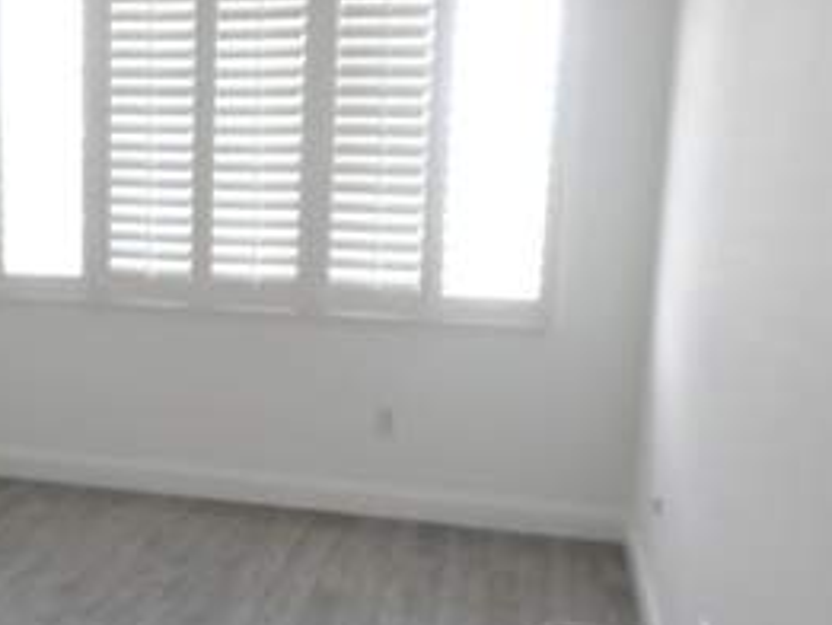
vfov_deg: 31.5
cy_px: 354
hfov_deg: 39.5
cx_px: 163
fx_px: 1106
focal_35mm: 46
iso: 100
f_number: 2.5
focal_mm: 4.5
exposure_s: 1/30
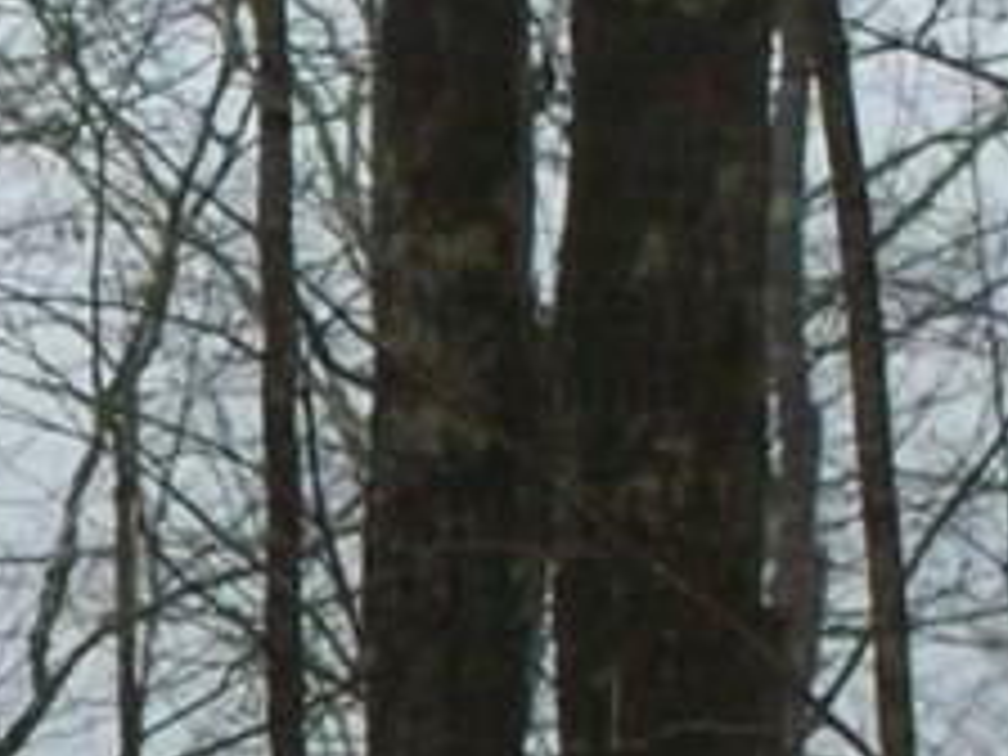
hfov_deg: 4.0
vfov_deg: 3.0
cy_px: 1278
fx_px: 14385
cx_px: -792
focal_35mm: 494
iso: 200
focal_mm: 18
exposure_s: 1/128
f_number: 4.8
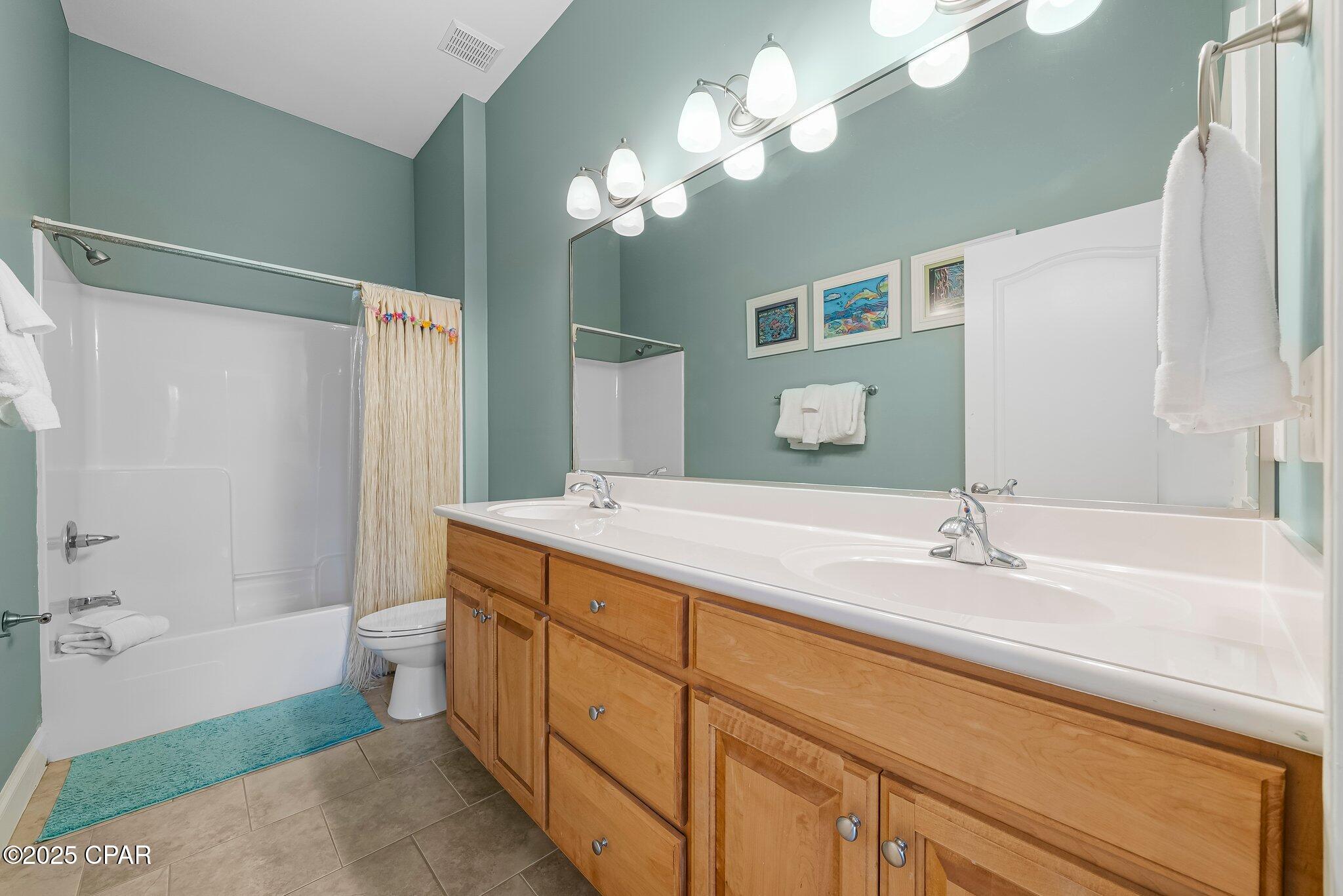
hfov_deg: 108.3
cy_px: 448
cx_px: 672
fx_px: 485
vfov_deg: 85.5
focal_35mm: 13
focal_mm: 13
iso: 400
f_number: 9
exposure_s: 1/3
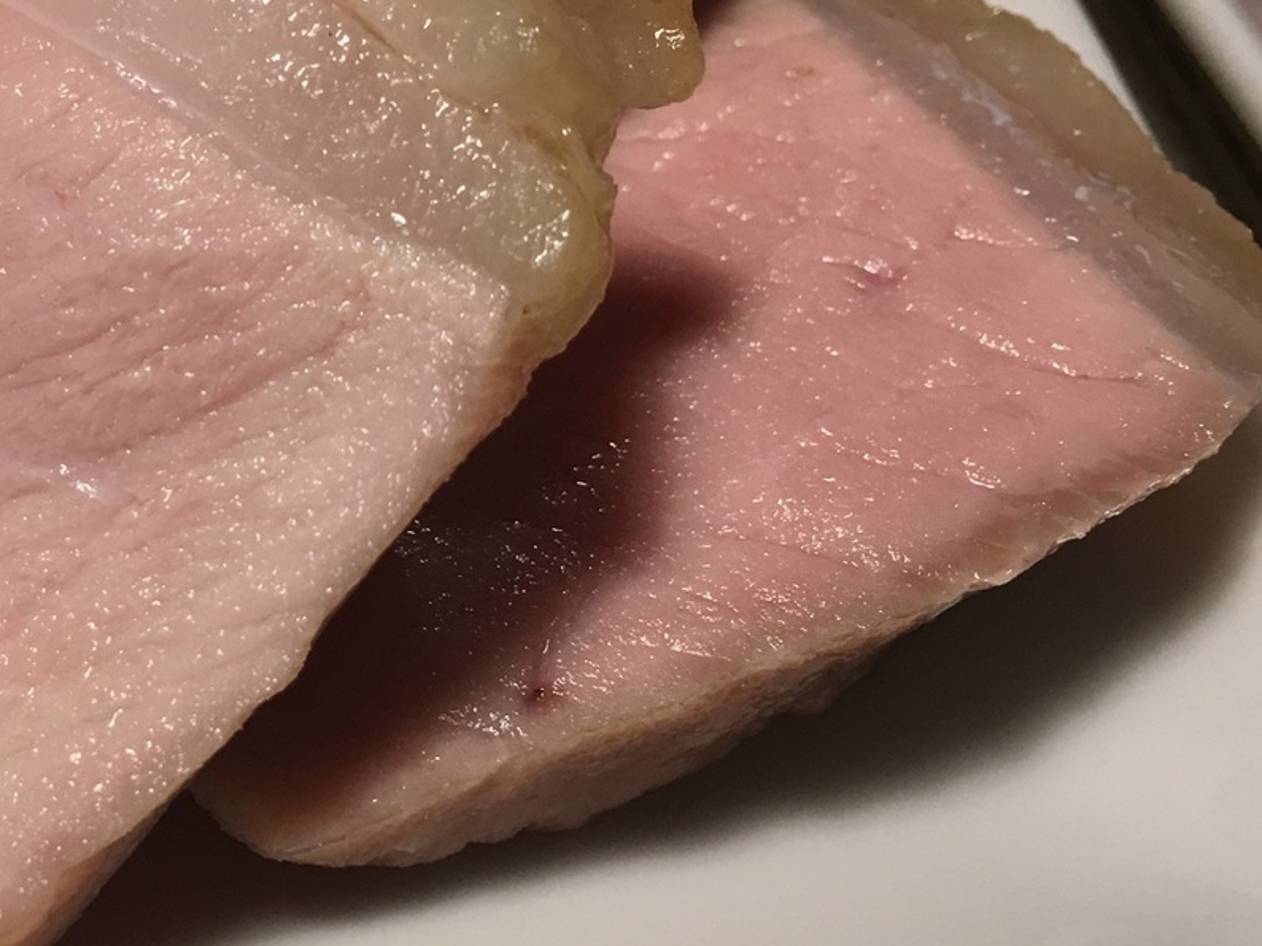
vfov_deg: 25.5
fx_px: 2077
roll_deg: -0.3
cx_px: 134
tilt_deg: -44.5
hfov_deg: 32.2
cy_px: 331
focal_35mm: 57
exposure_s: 1/15
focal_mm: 4.15
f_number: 2.2
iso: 32
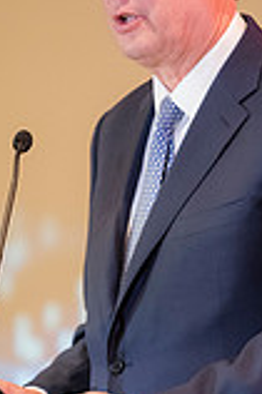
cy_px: 254
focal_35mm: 569
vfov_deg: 3.6
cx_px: 182
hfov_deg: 2.4
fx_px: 6225
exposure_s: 1/160
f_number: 2.8
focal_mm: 200
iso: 6400
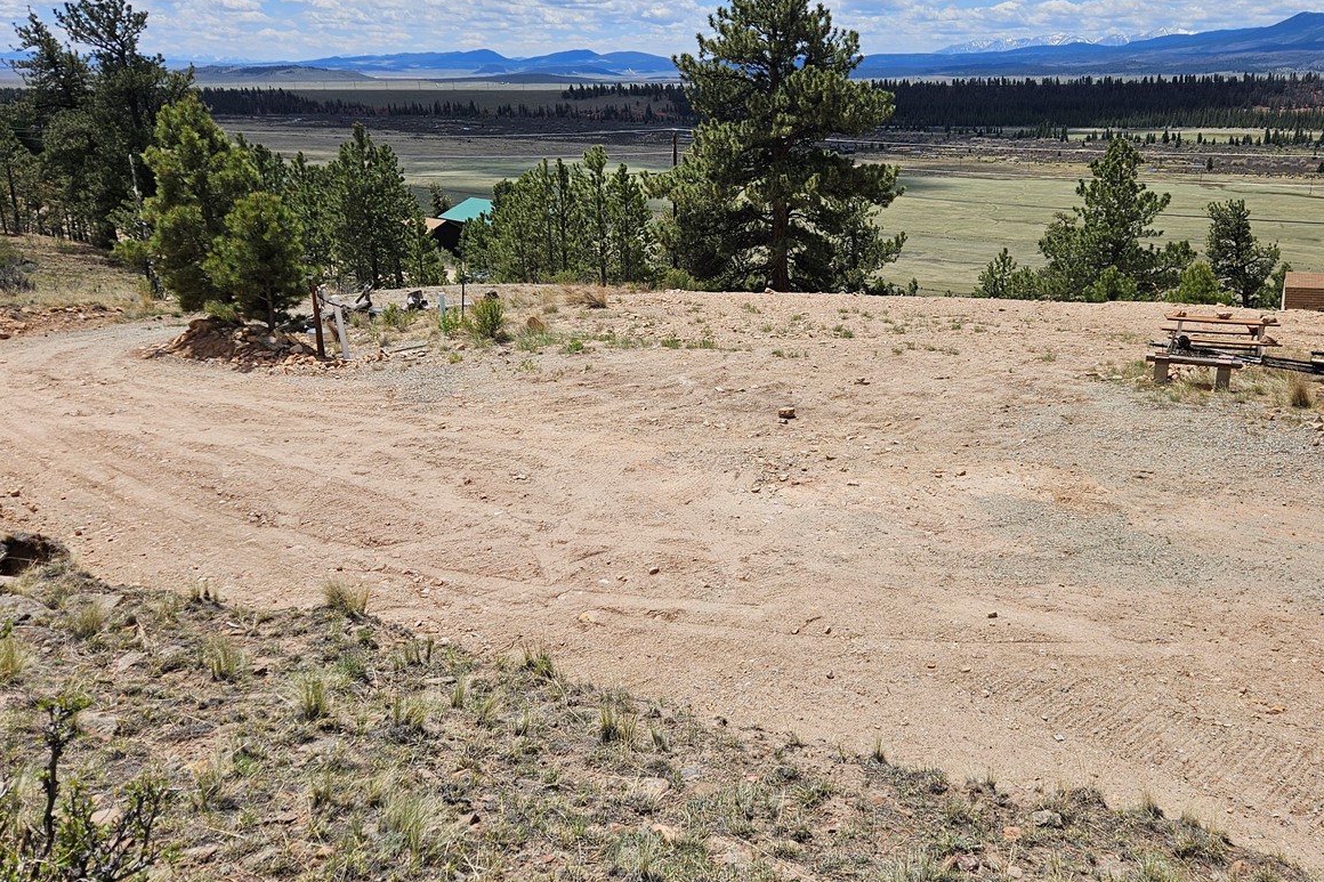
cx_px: 786
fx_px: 1213
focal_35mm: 33
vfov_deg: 40.0
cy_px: 427
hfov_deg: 56.8
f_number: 1.8
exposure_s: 1/3390
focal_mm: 5.4
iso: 25
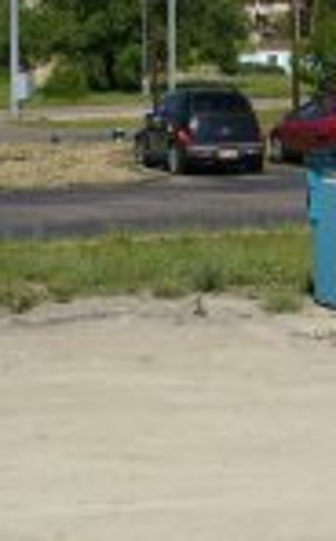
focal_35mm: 106
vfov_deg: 19.4
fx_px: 1559
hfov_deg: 12.1
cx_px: 369
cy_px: 77
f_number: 5.6
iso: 80
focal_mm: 6.1
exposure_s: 1/500
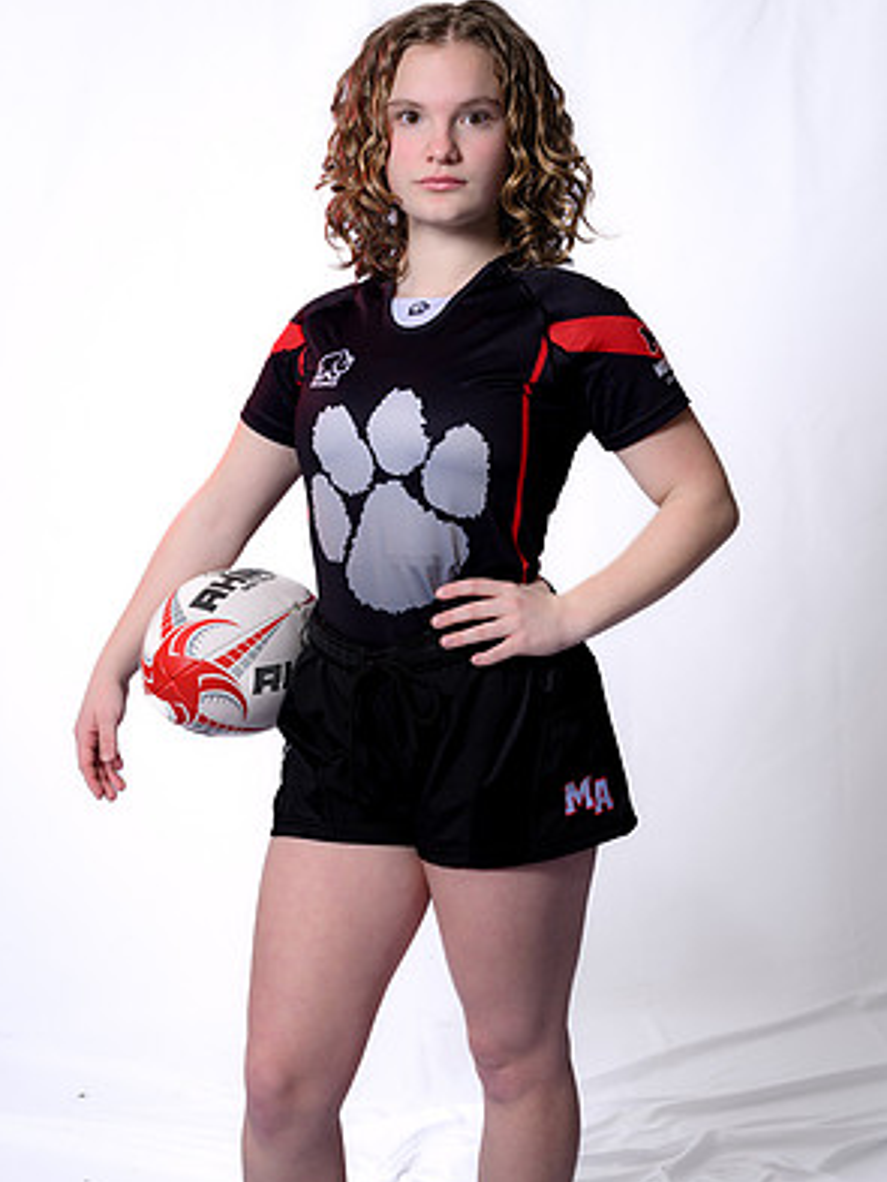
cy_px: 602
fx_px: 2220
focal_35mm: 65
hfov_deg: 22.6
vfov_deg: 29.8
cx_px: 439
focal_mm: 59
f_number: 8
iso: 64
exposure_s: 1/100
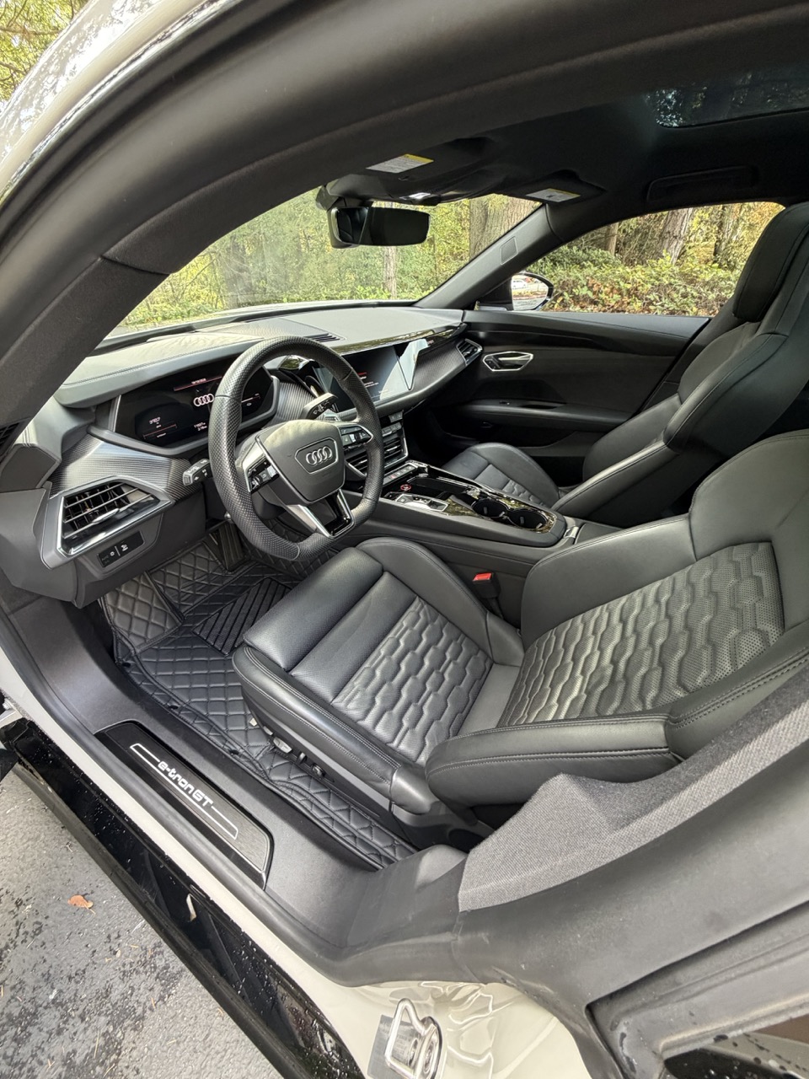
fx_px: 436
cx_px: 404
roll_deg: +2.7
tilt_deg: -35.6
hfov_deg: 85.7
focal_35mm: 14
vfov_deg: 102.1
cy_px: 540
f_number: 2.2
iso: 320
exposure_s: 1/72
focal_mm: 2.22
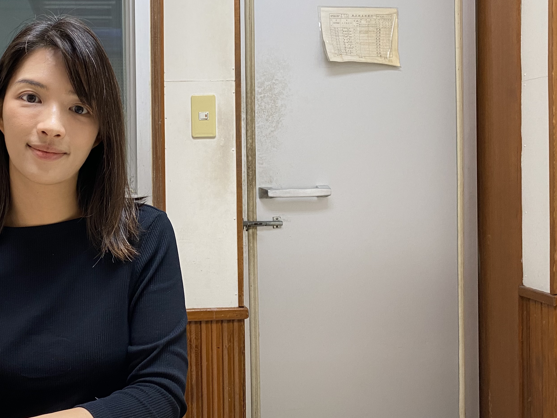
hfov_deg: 43.7
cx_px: 158
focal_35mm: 42
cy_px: 192
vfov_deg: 34.3
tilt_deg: -2.9
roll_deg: +1.3
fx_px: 676
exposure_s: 1/60
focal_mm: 4.25
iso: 160
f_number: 1.8
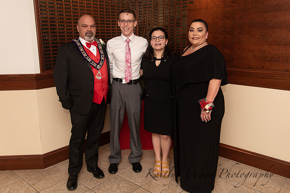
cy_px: 79
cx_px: 151
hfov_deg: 62.8
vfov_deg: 44.1
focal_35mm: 29
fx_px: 238
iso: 800
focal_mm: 24
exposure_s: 1/200
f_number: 4
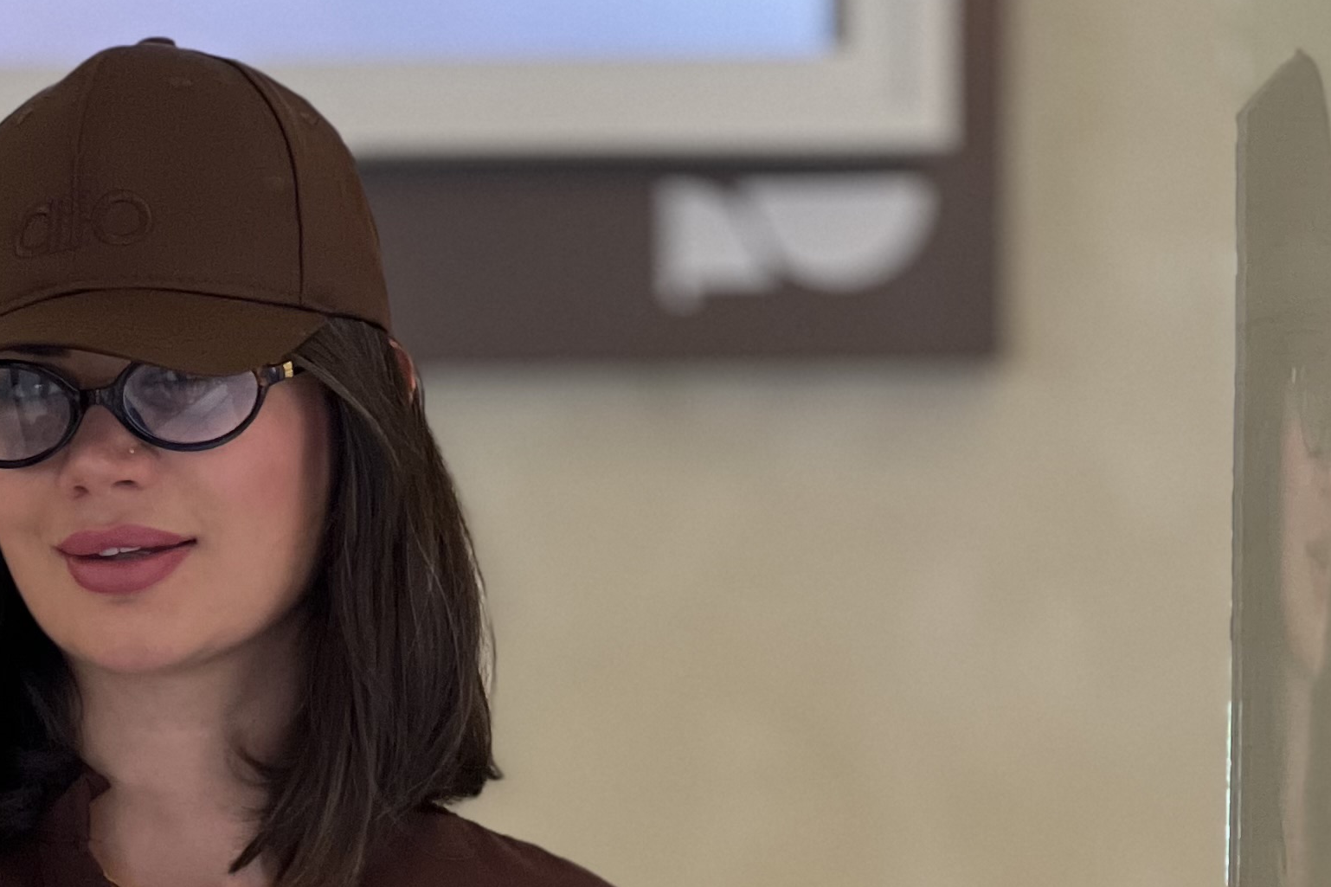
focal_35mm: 210
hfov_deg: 9.8
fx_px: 7763
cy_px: 1416
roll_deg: -0.9
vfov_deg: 6.4
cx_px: 221
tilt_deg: -2.5
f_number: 2.8
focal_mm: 9
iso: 250
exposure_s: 1/33
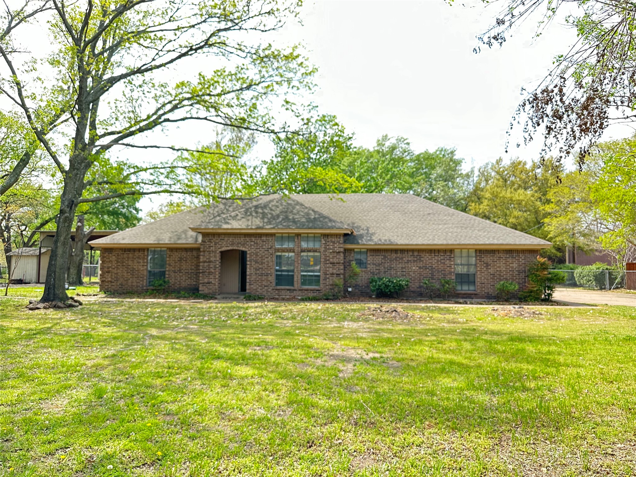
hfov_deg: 71.6
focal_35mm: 24
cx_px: 318
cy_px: 238
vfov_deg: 56.8
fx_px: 441
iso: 80
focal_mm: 6.86
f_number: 1.78
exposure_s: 1/414
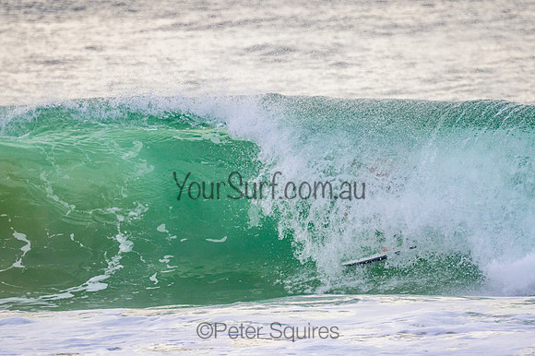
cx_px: 268
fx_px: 8911
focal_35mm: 600
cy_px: 178
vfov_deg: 2.3
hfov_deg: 3.4
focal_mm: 400
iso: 720
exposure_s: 1/2500
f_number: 5.6
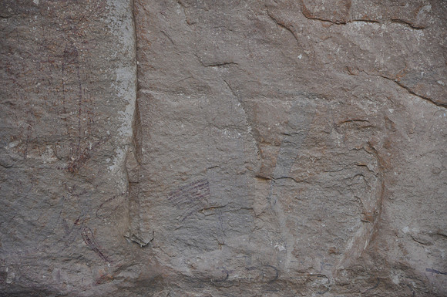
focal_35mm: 158
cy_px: 148
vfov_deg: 8.7
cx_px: 224
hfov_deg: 13.1
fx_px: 1953
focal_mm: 105
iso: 500
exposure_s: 1/60
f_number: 5.6
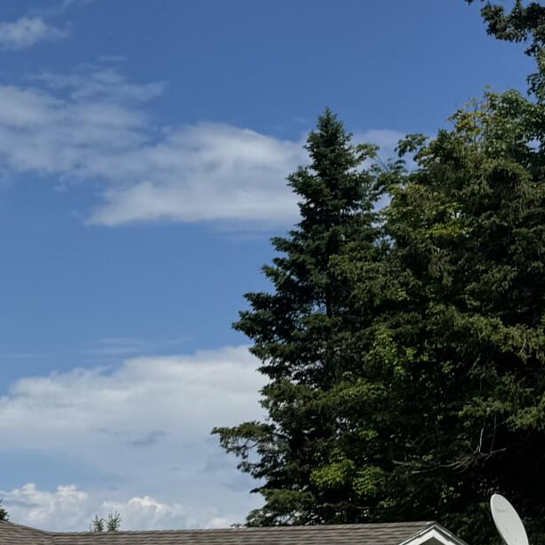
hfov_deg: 14.3
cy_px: 445
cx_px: -503
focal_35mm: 104
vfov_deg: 16.6
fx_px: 1852
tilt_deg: +3.8
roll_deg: -1.5
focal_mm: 6.76
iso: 80
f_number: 1.78
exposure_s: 1/7937
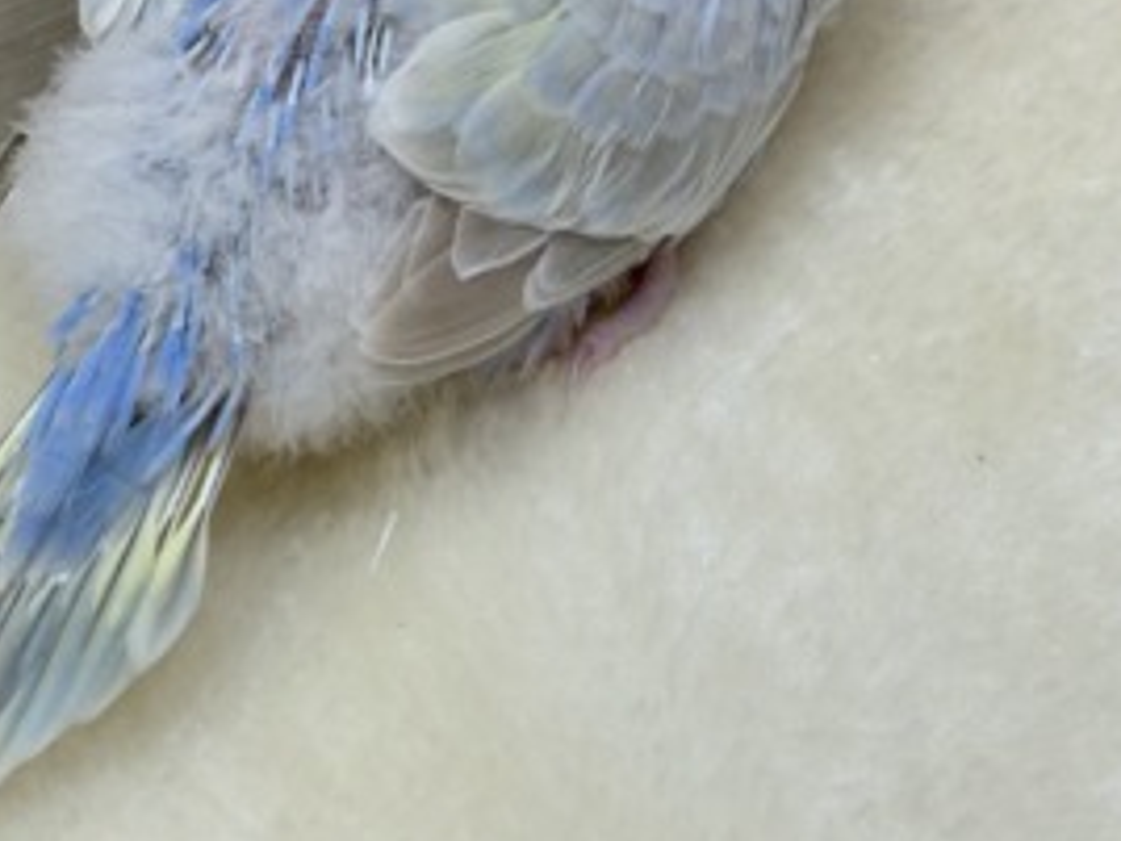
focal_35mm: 124
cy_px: 21
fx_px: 4016
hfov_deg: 15.8
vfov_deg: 11.8
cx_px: 297
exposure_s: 1/100
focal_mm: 5.96
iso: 125
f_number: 1.6
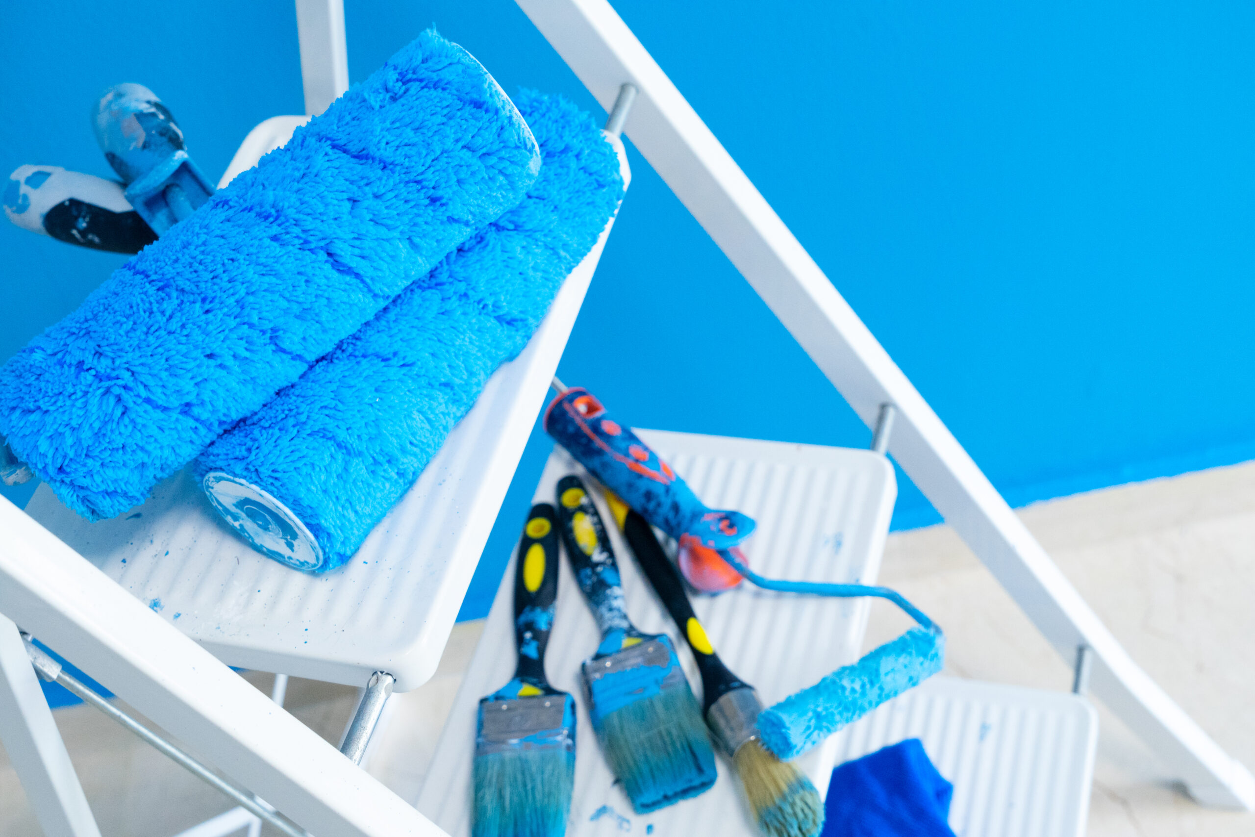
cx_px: 628
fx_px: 1673
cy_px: 418
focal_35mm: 48
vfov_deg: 28.1
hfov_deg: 41.1
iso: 2500
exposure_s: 1/80
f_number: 7.1
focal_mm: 48
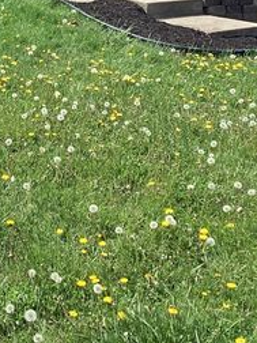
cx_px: -34
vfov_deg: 22.3
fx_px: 812
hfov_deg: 17.3
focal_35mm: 82
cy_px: -52
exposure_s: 1/657
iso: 25
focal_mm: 3.3
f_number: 2.4
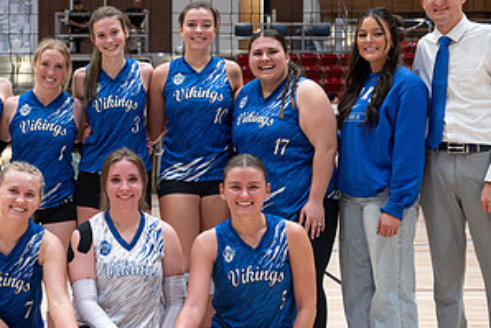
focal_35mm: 94
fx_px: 1283
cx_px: 115
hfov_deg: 21.5
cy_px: 180
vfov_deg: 14.6
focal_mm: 43
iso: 4000
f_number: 4
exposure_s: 1/200
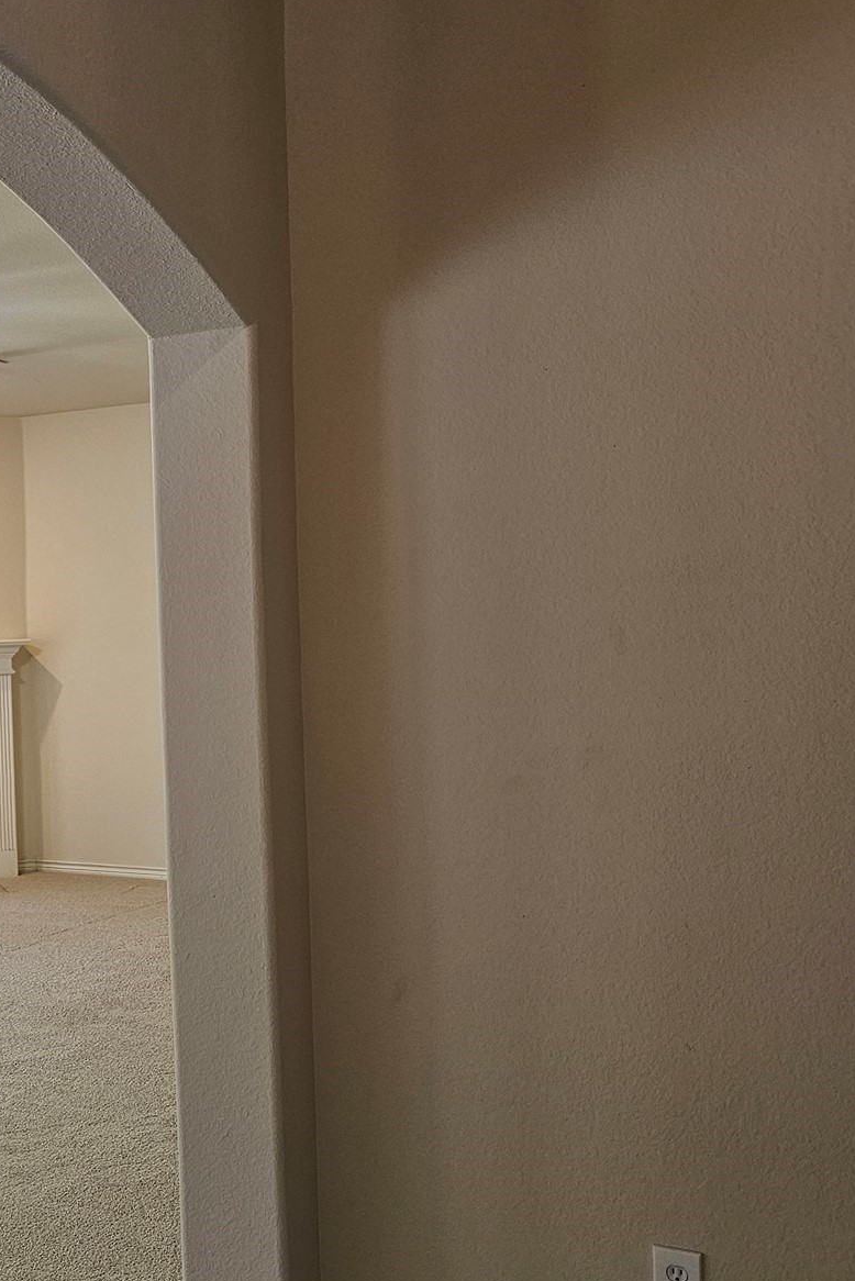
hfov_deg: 30.1
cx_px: 40
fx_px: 1495
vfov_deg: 46.4
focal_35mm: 42
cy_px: 655
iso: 200
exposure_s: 1/120
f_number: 1.7
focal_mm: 6.3
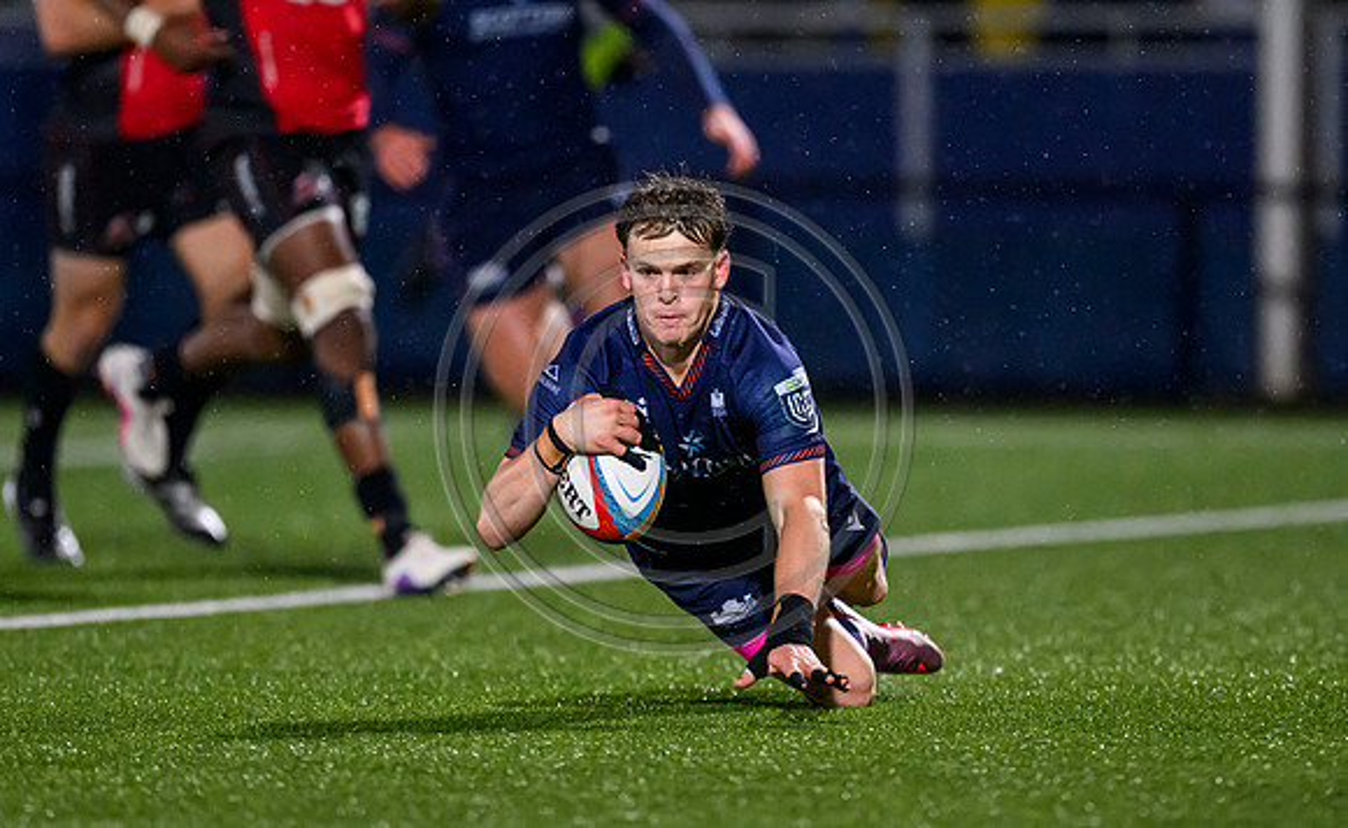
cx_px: 740
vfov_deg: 2.1
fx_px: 22726
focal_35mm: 622
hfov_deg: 3.4
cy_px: 338
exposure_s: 1/2000
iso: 8000
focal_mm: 400
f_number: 3.2
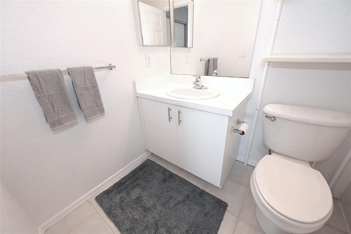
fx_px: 136
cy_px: 117
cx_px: 176
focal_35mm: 14
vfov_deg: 81.2
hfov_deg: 104.3
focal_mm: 14
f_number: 4
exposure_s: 1/60
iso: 250
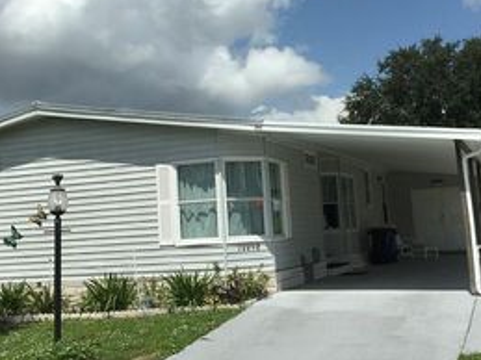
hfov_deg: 34.3
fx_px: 778
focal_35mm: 56
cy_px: 120
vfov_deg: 25.9
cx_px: 223
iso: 25
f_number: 2.2
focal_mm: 4.15
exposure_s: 1/3663
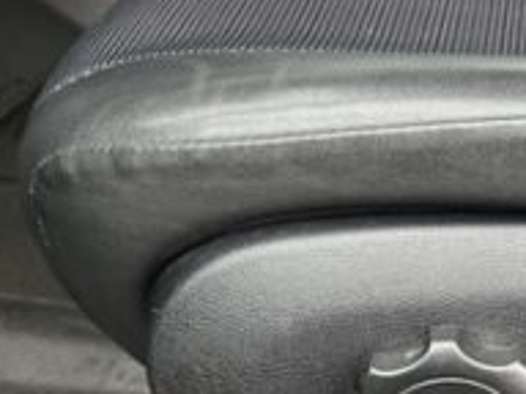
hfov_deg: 16.8
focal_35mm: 104
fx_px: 1580
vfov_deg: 14.2
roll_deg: -1.2
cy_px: 312
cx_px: 836
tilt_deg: -20.6
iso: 125
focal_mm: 5.1
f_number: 1.6
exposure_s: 1/121
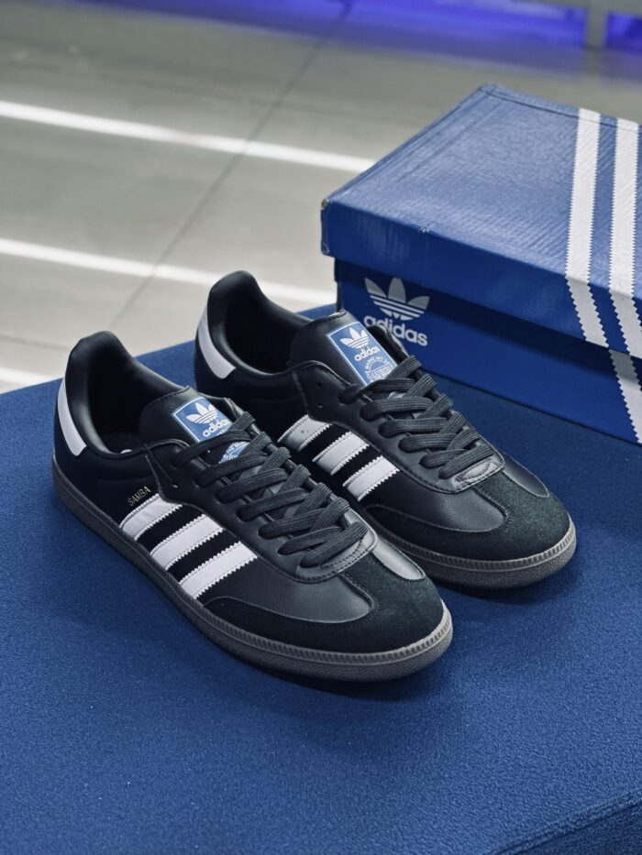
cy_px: 428
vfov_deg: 25.3
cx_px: 321
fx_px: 1904
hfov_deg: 19.1
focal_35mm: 77
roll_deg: -1.2
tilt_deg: -35.0
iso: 250
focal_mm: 9
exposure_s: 1/88
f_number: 2.8
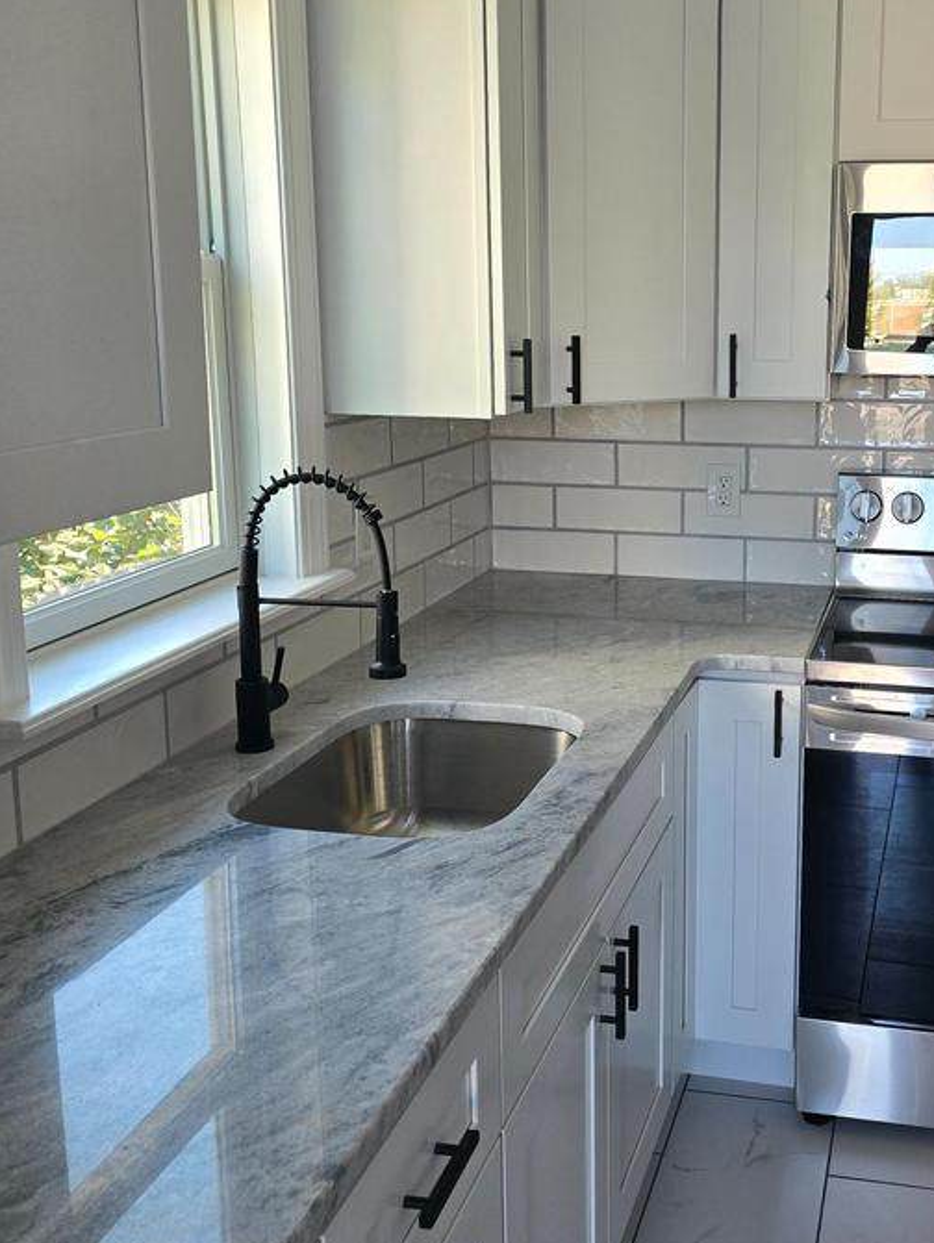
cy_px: 537
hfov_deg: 37.6
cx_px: 717
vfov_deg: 50.0
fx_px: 1330
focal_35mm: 37
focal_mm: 6.3
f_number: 1.7
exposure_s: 1/180
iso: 80
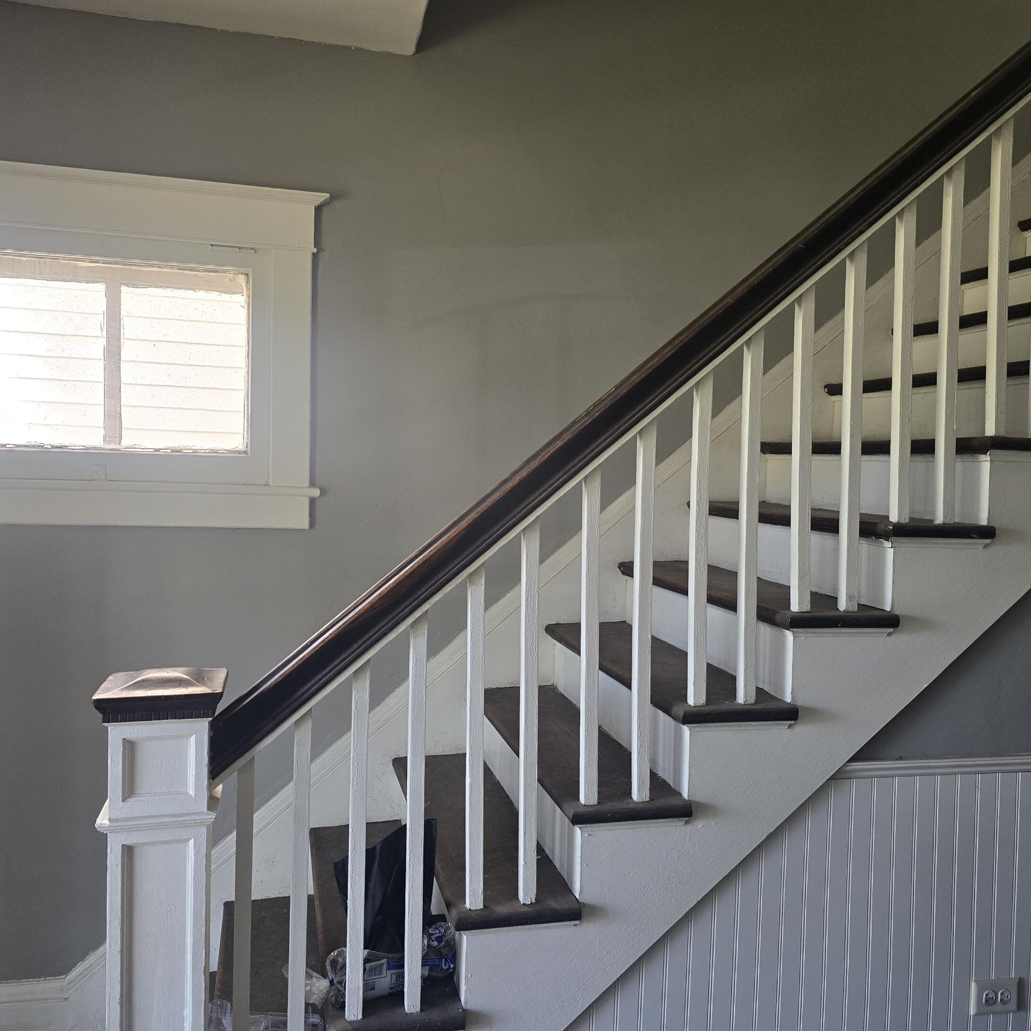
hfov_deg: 57.3
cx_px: 509
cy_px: 519
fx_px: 944
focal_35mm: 28
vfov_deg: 57.3
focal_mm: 6.3
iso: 160
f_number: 1.7
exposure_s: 1/180
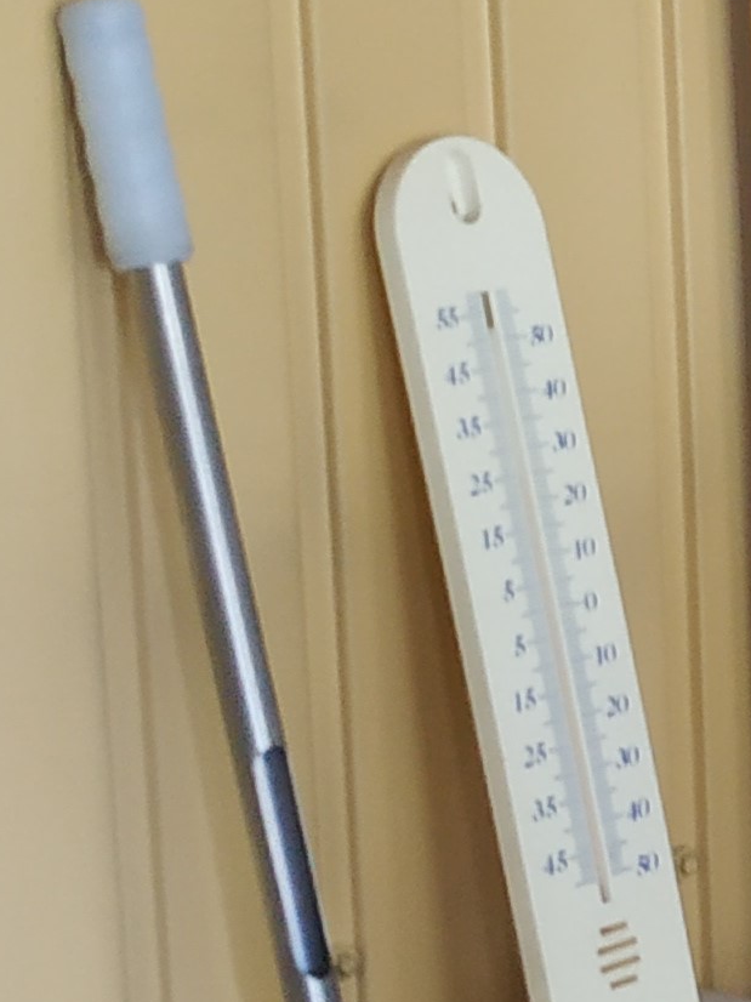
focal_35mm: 155
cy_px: 416
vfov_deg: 12.7
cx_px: 1766
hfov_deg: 8.7
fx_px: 4486
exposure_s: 1/14
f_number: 2
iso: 756
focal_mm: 4.5
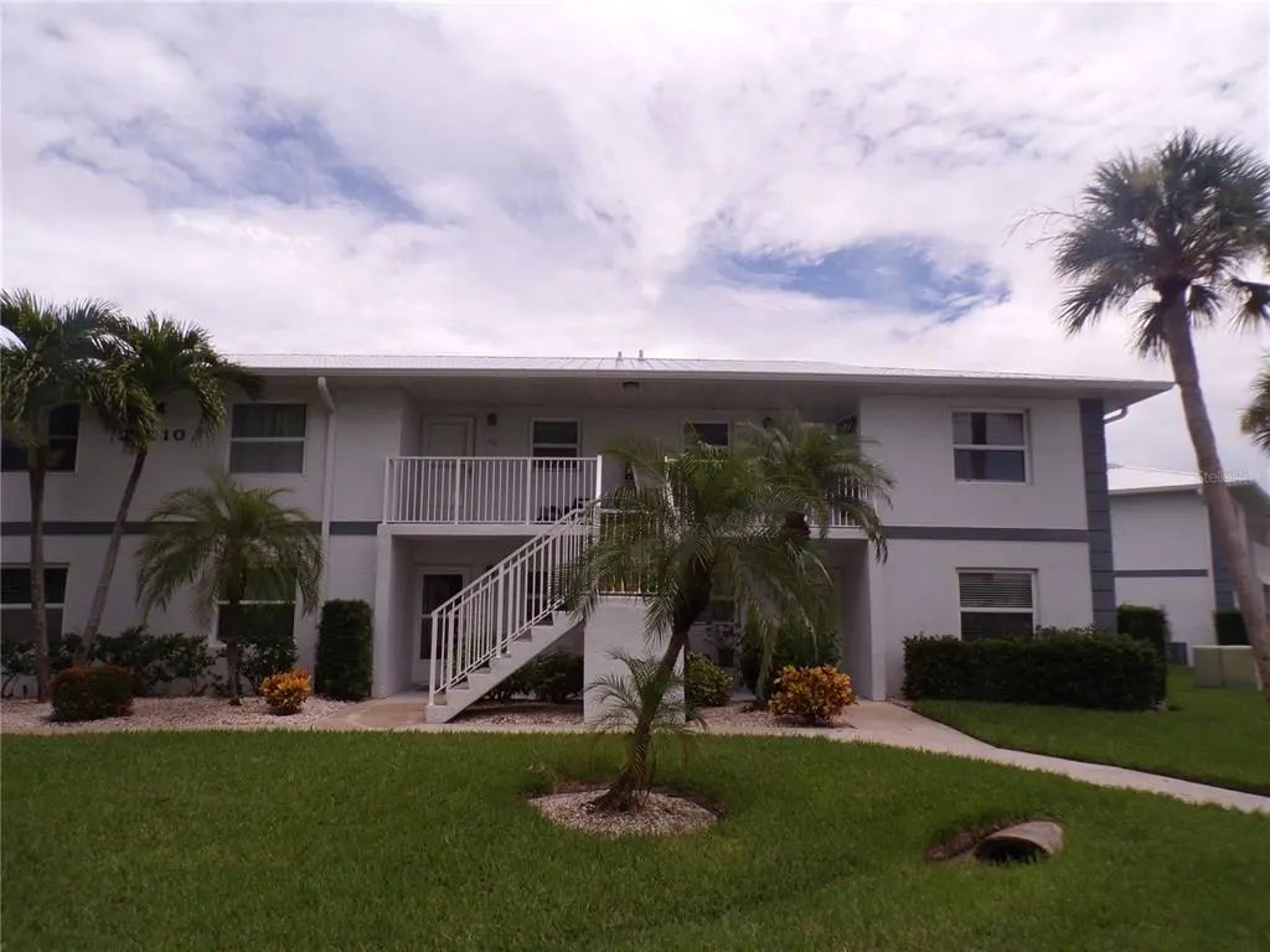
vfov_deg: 56.8
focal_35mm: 24
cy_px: 476
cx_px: 635
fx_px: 881
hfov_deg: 71.6
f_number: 5.8
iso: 80
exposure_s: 1/450
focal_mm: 4.3
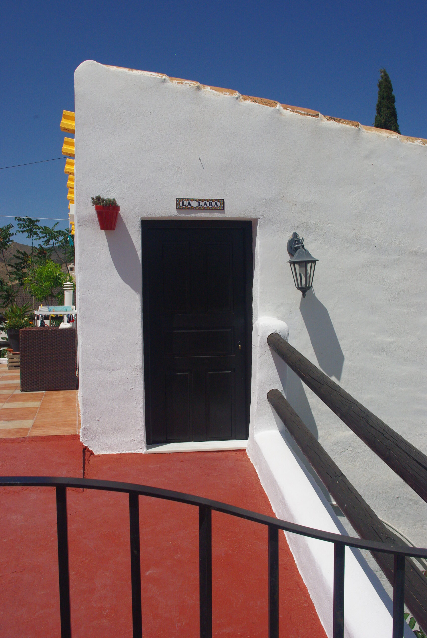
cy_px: 319
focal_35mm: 31
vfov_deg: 60.2
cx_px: 214
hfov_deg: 42.4
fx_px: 550
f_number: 13
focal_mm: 21.25
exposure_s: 1/750
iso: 400
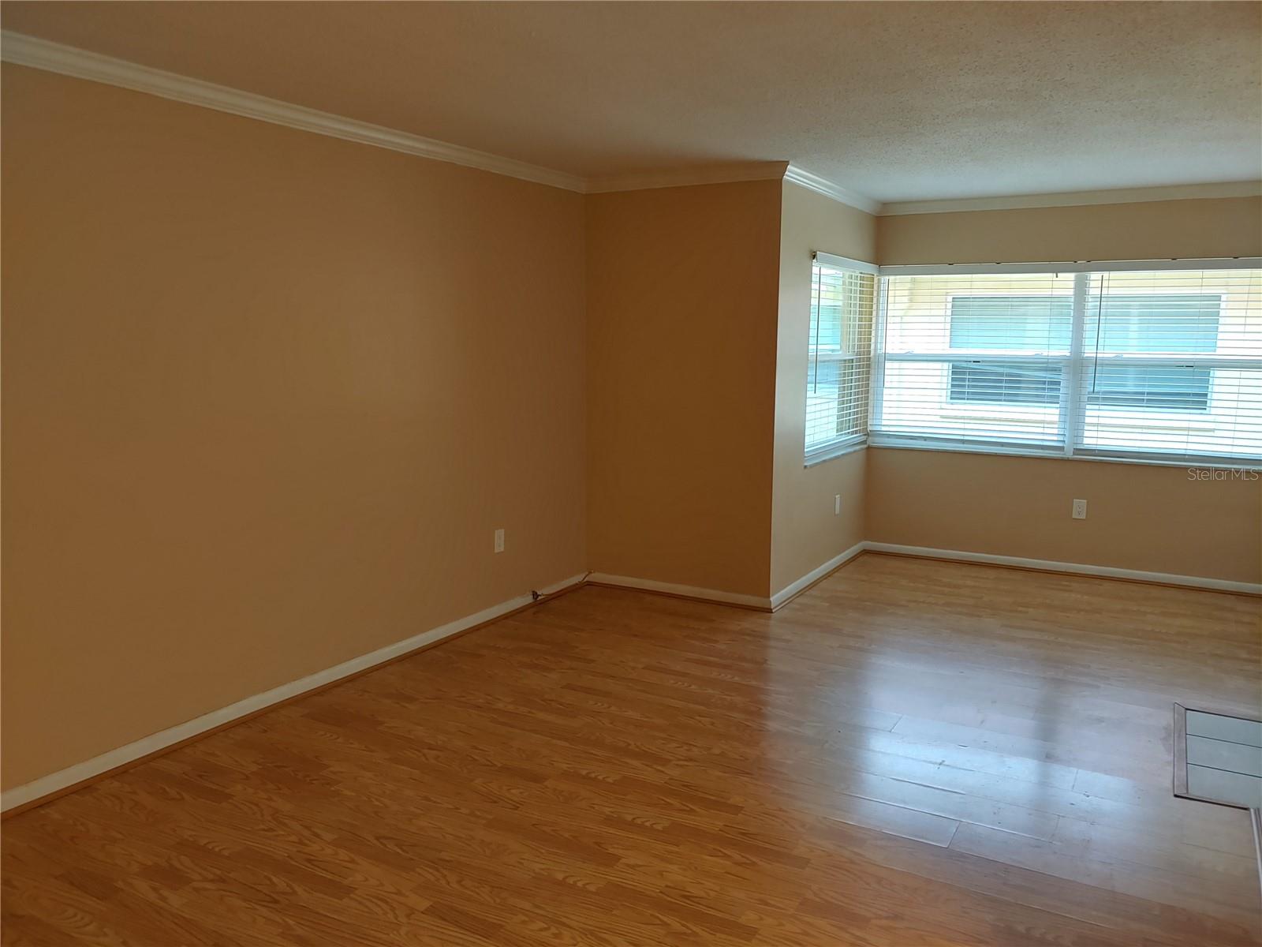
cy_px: 474
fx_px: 911
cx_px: 631
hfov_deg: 69.4
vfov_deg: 54.9
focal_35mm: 25
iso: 100
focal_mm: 4.23
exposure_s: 1/40
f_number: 1.5
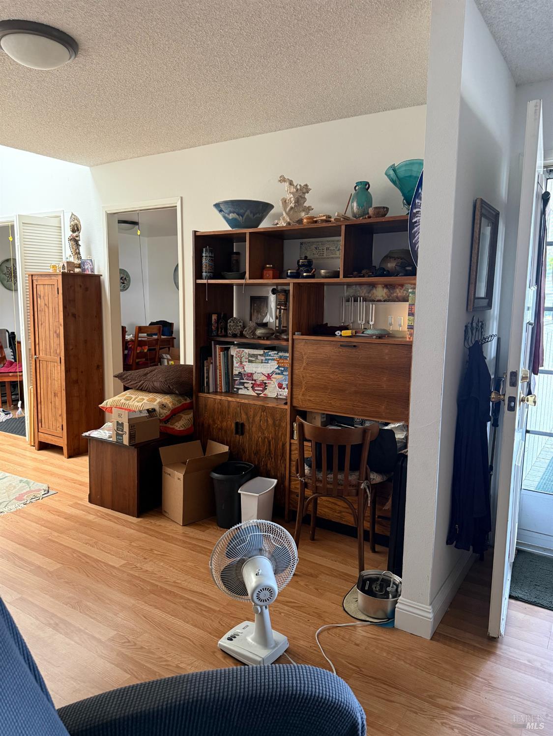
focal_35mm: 24
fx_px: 511
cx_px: 276
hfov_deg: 56.8
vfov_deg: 71.6
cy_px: 368
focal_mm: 6.76
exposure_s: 1/60
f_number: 1.78
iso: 400
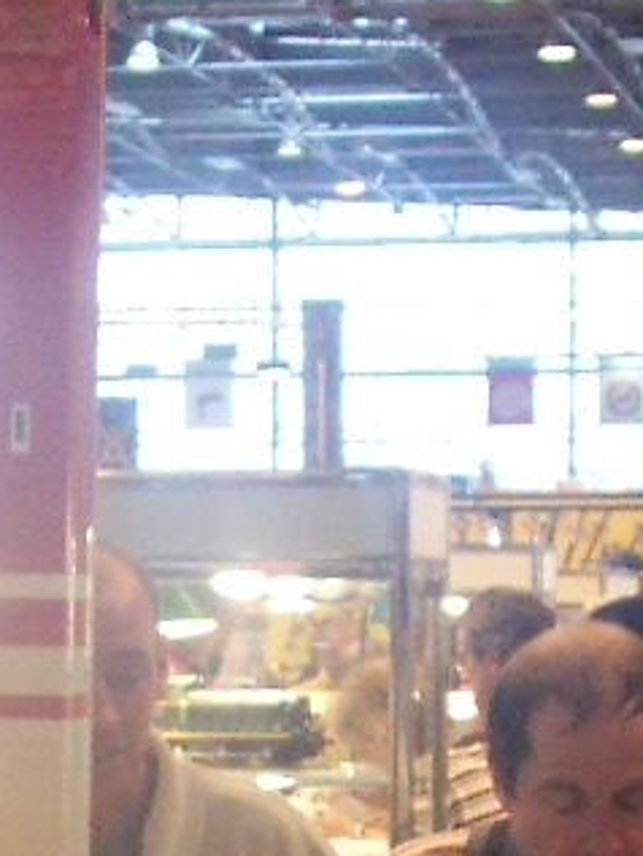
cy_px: 1142
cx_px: 68
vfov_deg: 11.1
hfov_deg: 8.5
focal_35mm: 174
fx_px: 4307
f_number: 3
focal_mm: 7
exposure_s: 1/15
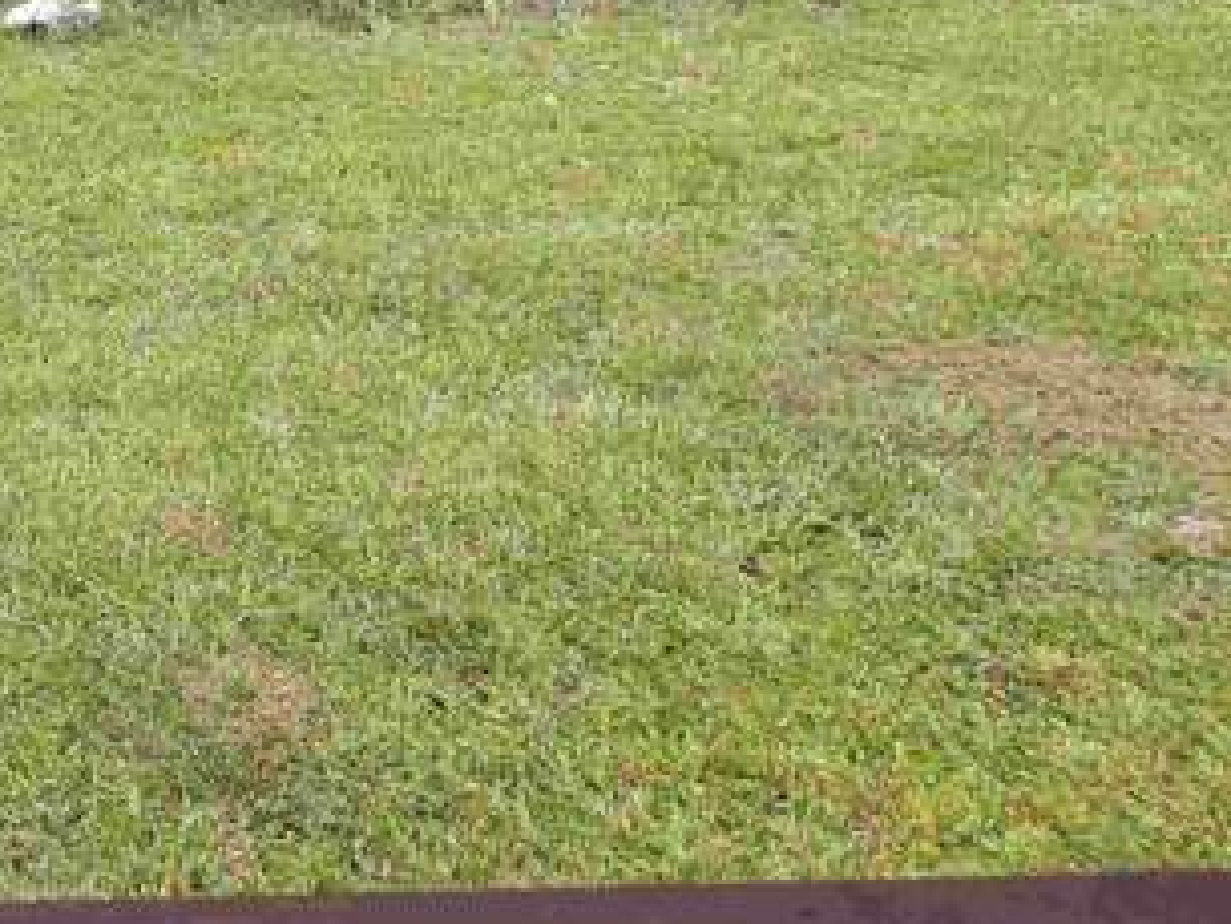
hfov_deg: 27.3
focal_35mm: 63
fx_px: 2241
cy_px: -234
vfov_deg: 21.4
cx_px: -222
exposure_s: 1/493
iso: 50
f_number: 1.8
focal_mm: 5
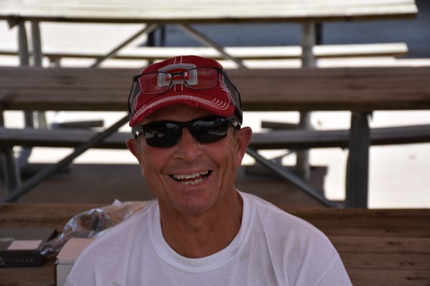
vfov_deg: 11.4
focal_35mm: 120
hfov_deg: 17.1
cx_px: 215
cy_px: 143
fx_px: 1433
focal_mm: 80
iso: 280
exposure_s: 1/500
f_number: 8
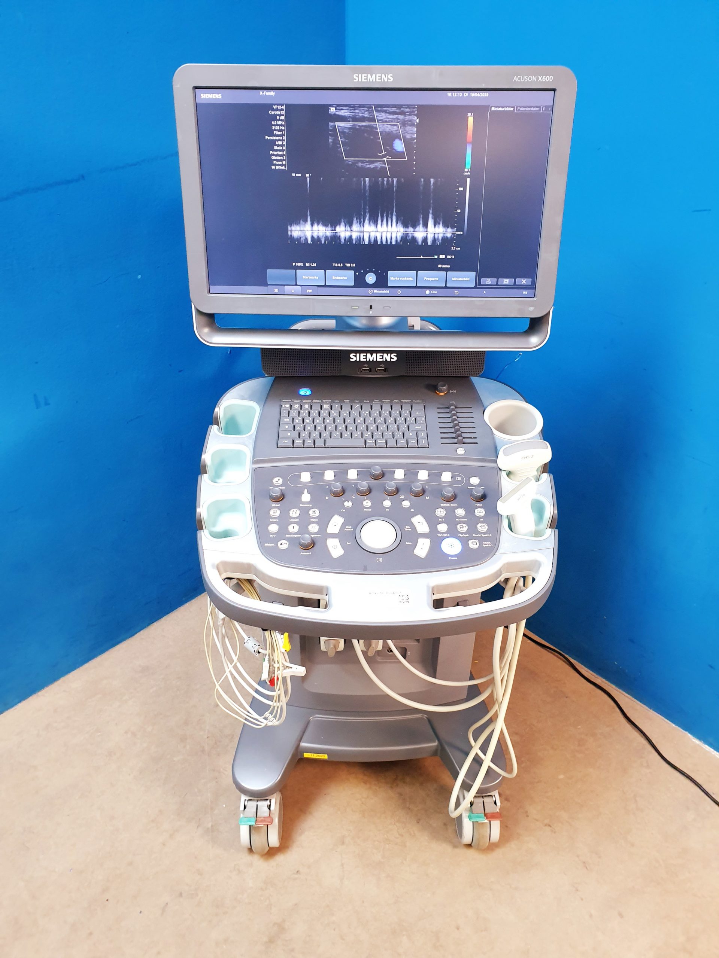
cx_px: 360
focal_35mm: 26
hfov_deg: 53.1
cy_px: 479
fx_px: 720
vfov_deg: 67.3
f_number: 2.4
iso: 320
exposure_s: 1/33
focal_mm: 4.3
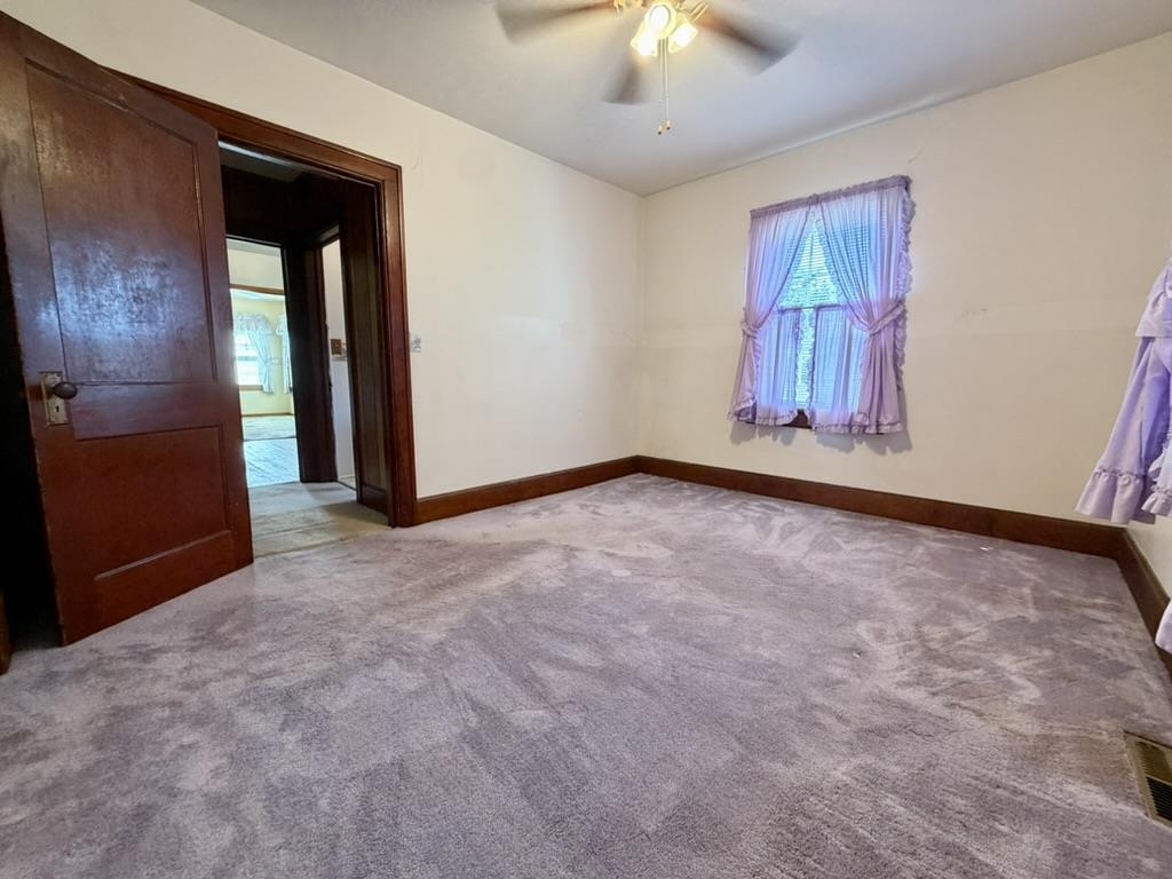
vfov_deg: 85.7
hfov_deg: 102.1
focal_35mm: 14
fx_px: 474
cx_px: 586
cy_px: 440
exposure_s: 1/60
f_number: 2.2
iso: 320
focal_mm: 2.22
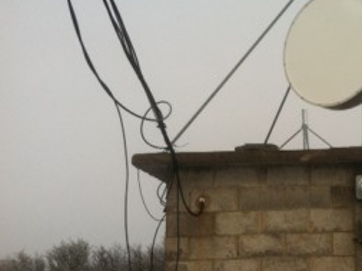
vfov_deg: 25.1
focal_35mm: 58
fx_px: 606
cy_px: 115
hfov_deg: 32.3
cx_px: 295
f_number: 2.8
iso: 80
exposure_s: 1/1765
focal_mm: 3.85
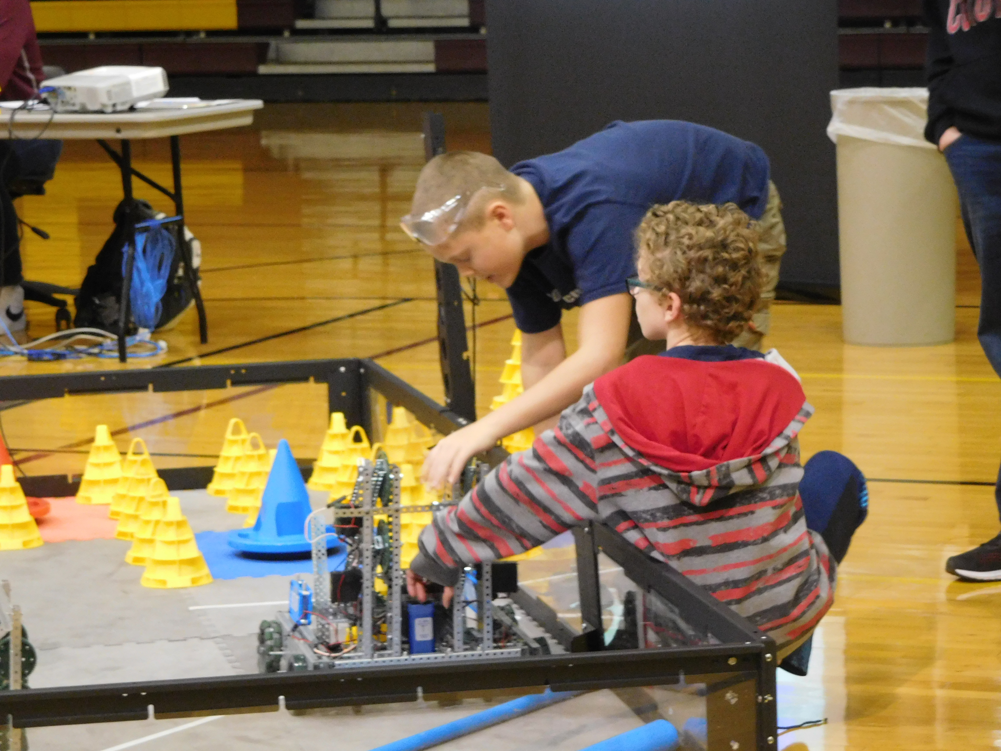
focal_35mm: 125
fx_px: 3615
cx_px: 500
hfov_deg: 15.8
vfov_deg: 11.9
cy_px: 376
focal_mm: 22.3
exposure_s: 1/10
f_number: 5
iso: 800
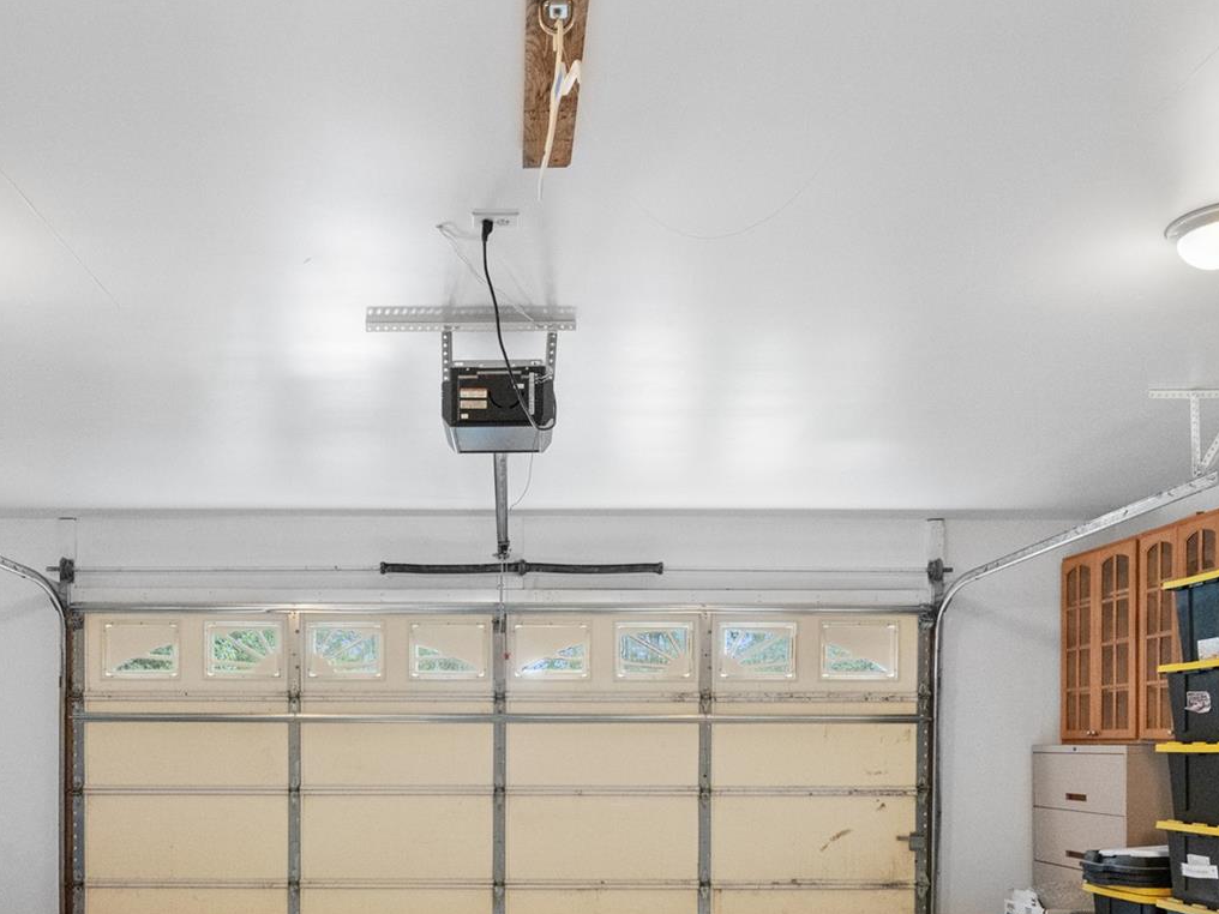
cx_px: 476
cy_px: 747
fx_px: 1092
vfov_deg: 43.1
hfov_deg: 57.8
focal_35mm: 31
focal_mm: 16
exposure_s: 1/20
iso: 6400
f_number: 6.3
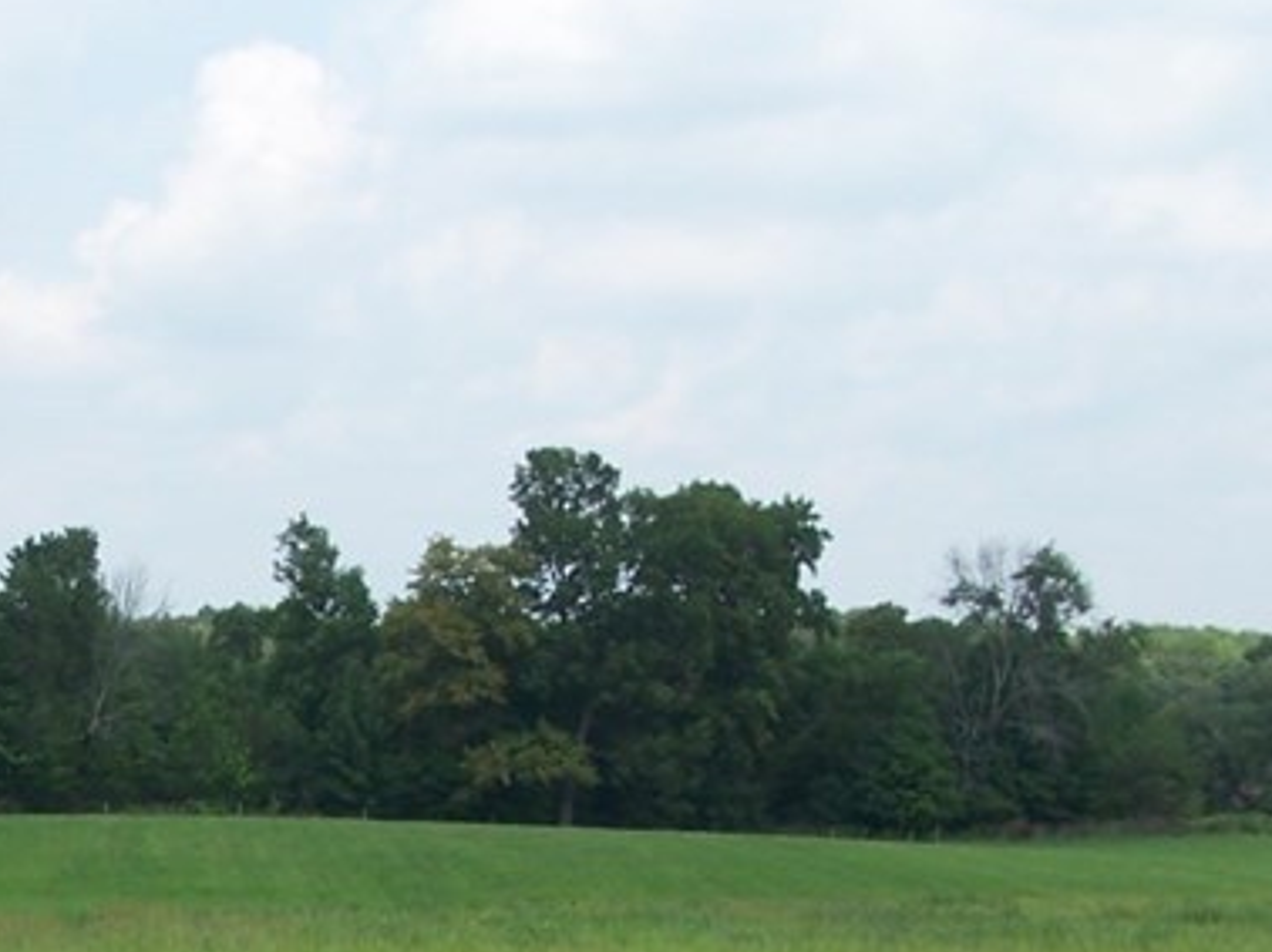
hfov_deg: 18.8
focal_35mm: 103
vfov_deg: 14.2
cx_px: 195
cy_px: 875
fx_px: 3782
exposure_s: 1/500
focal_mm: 6.3
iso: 80
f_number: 4
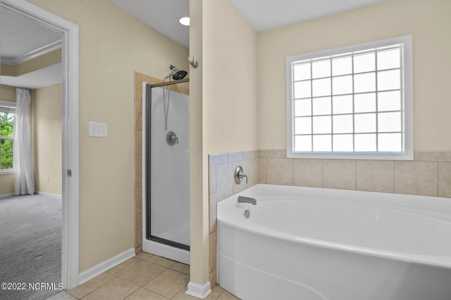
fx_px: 213
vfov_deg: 70.4
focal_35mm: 17
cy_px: 150
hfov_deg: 93.3
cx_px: 226
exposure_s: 1/15
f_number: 8
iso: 250
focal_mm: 17
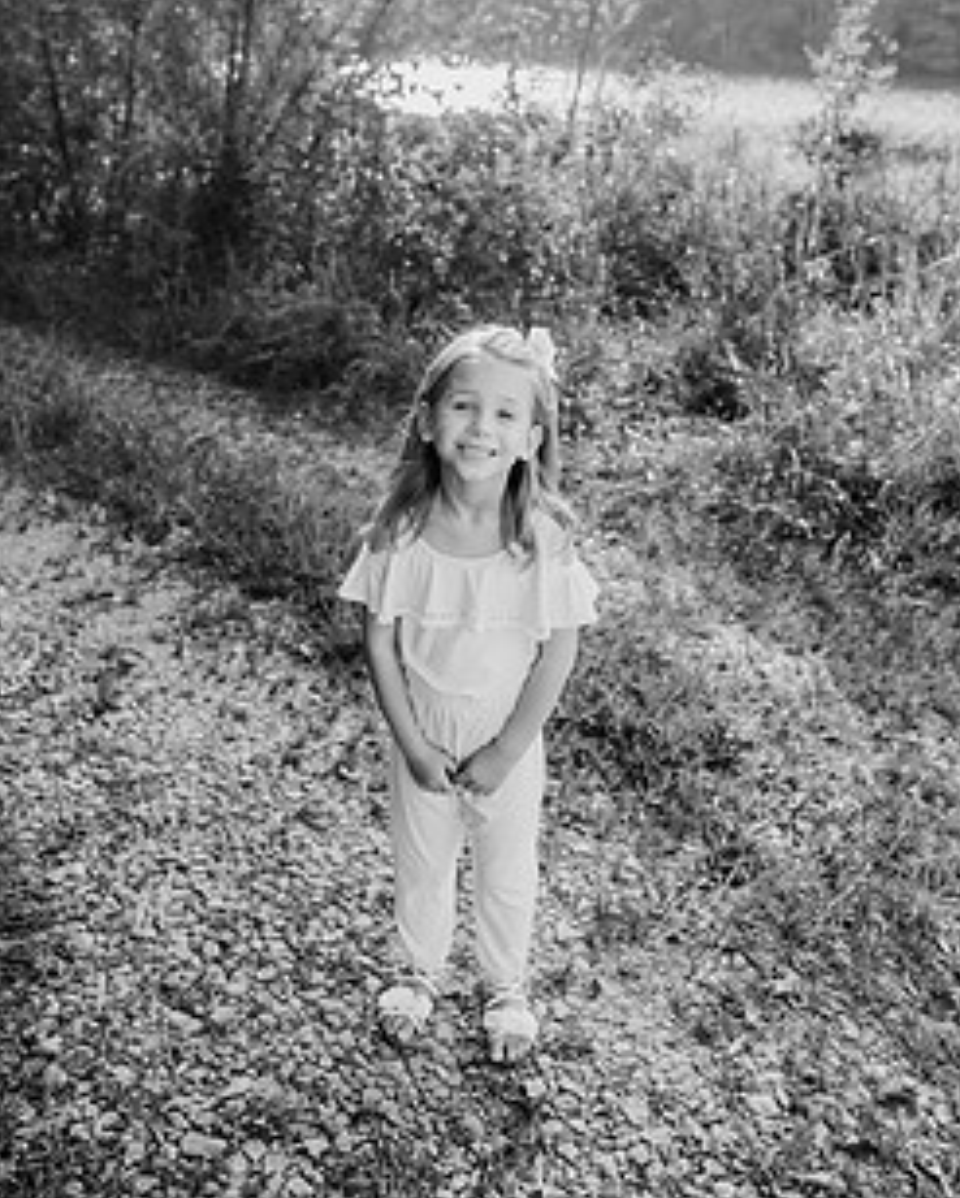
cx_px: 511
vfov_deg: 53.6
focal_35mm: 33
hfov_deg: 44.6
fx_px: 1171
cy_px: 449
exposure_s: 1/640
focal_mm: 24
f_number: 3.5
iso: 200
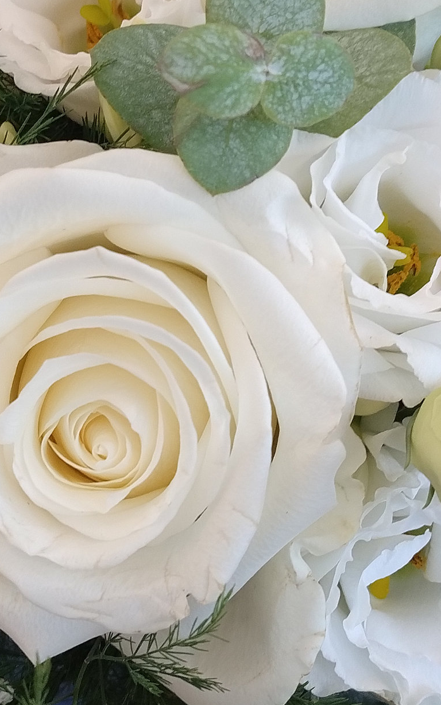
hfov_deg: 17.4
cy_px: 318
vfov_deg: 27.5
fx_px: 1442
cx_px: 202
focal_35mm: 75
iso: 600
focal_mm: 4.71
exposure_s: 1/50
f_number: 1.7
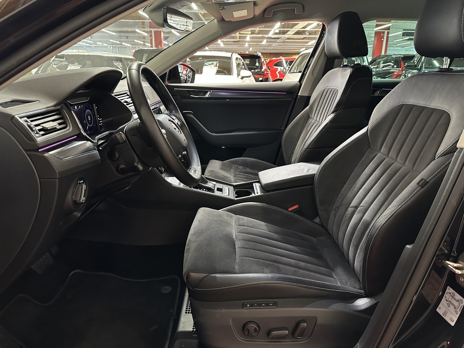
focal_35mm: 24
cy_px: 174
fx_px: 322
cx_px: 232
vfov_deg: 56.8
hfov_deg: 71.6
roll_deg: -0.9
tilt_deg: -17.2
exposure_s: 1/50
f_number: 1.78
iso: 500
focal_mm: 6.86
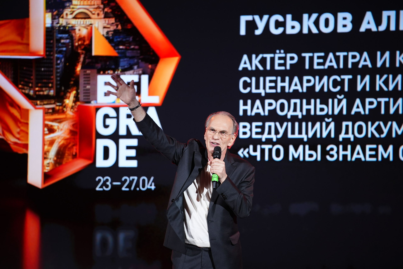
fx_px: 2037
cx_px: 202
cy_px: 134
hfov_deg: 11.3
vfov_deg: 7.5
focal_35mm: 182
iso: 640
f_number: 2.8
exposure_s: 1/320
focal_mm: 182
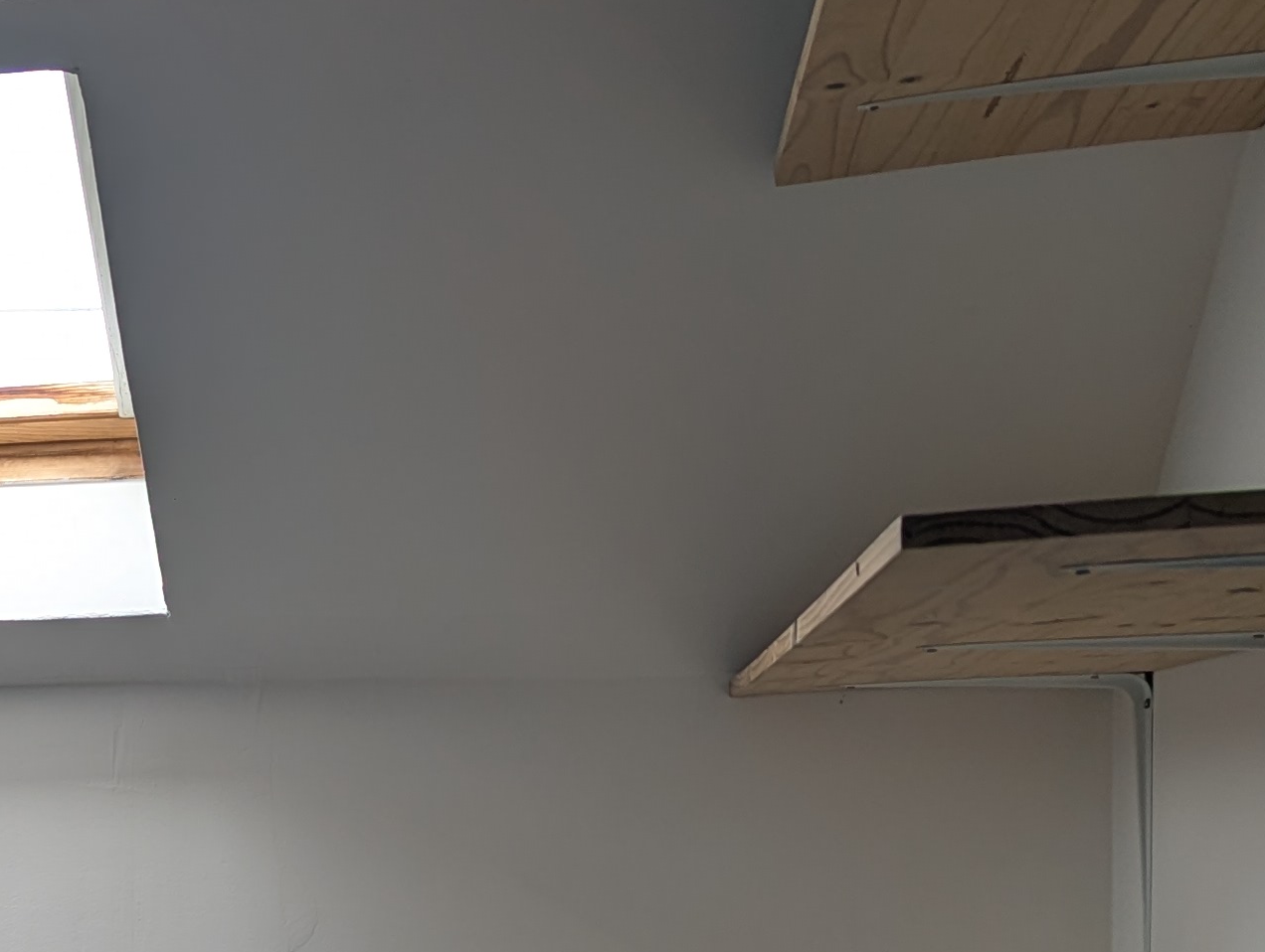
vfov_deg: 18.7
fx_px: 2818
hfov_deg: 22.5
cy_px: 919
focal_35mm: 77
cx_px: -391
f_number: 1.85
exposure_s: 1/162
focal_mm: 6.81
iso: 70
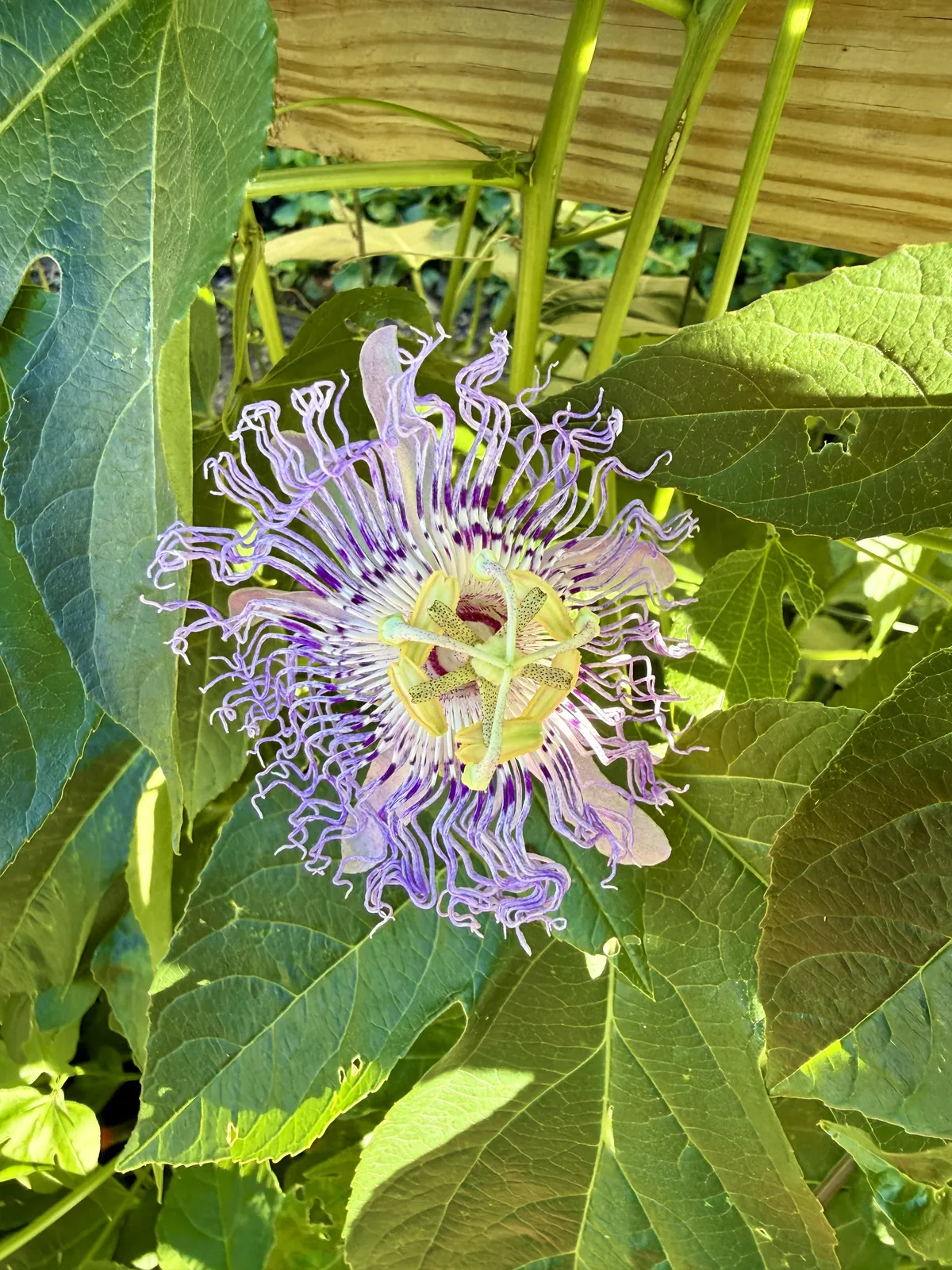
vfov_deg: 71.6
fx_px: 880
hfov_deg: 56.8
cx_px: 476
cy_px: 635
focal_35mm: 24
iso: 50
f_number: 2.2
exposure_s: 1/99
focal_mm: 2.22
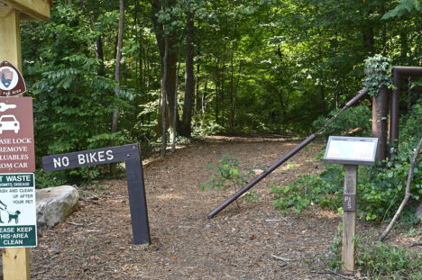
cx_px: 211
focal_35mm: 53
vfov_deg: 25.5
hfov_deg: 37.6
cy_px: 126
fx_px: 621
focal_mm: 42
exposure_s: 1/30
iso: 500
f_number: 11
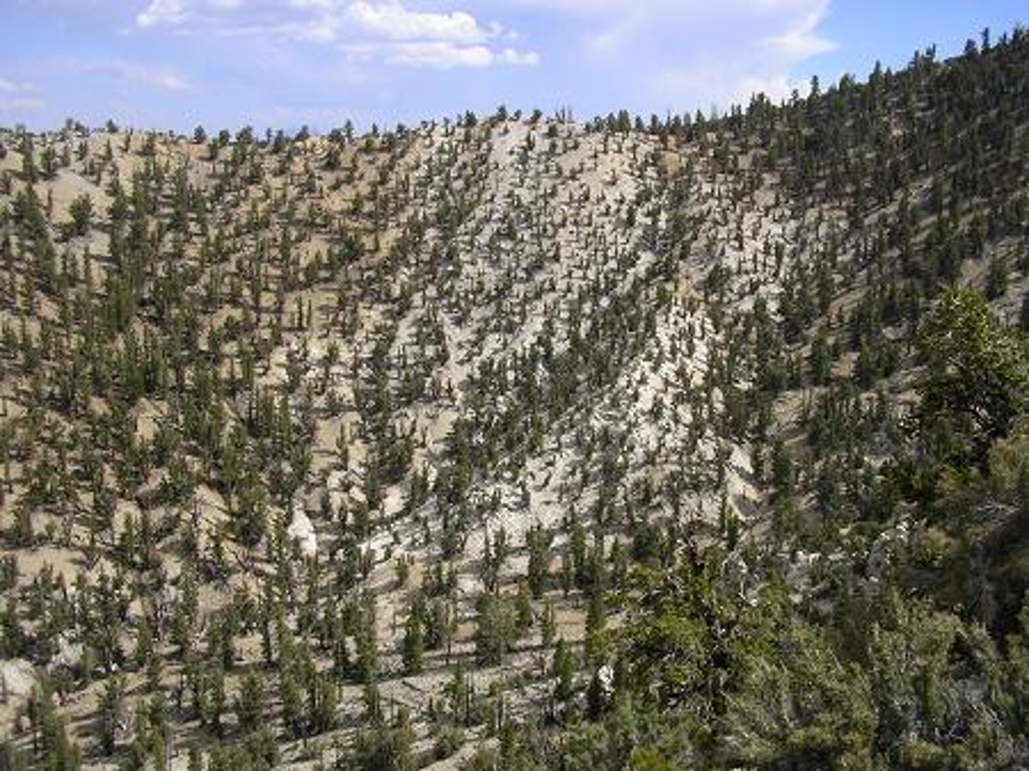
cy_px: 386
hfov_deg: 49.0
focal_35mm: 38
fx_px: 1129
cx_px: 514
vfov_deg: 37.7
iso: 50
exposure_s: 1/640
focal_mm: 5.8
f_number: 4.1
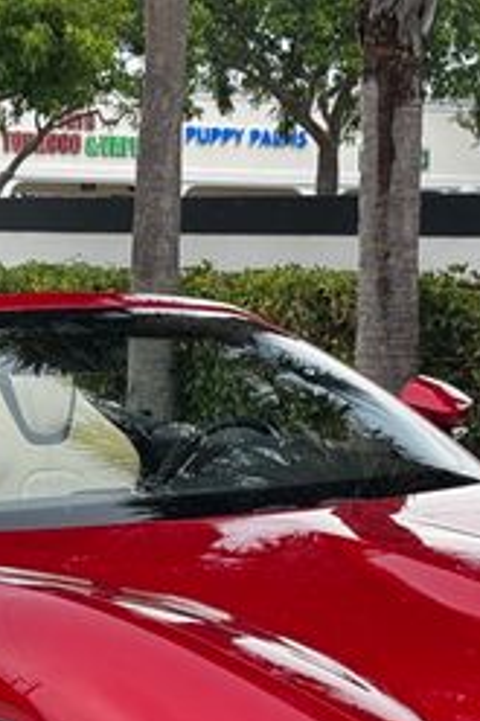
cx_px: 247
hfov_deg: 10.6
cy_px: 695
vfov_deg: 15.6
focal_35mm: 129
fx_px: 2583
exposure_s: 1/412
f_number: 1.78
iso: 64
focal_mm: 6.76
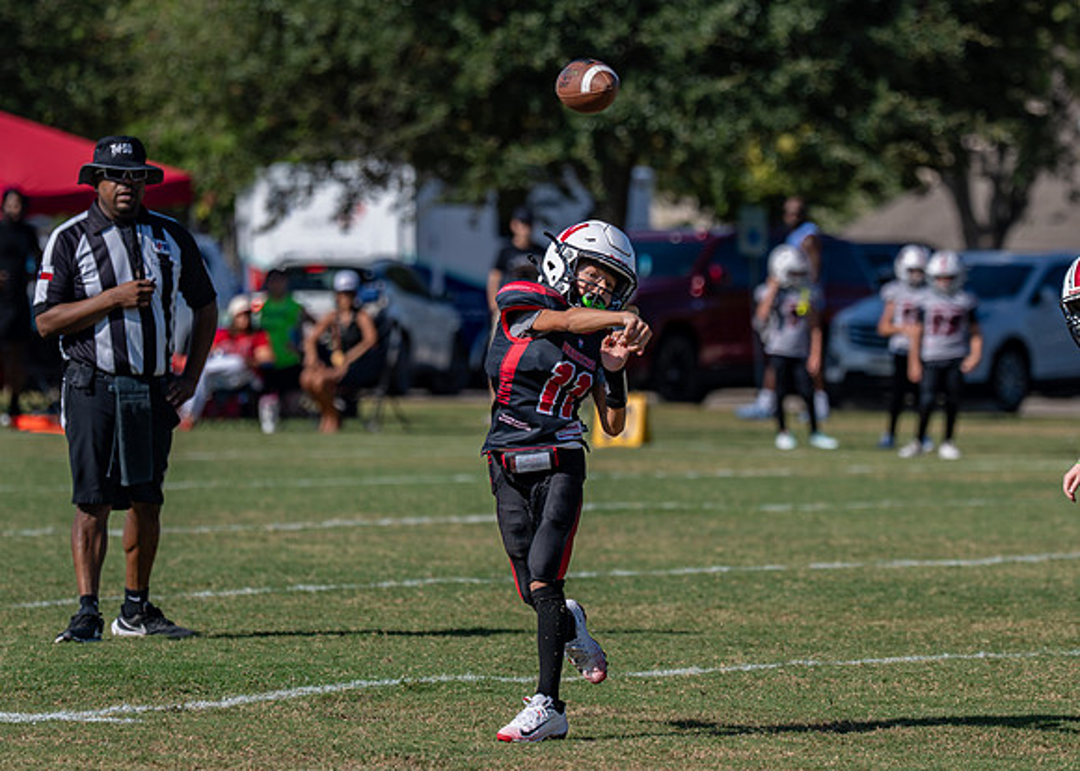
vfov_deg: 5.0
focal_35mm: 287
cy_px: 402
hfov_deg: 7.0
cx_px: 563
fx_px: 8790
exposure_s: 1/2500
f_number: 2.8
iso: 100
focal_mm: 156
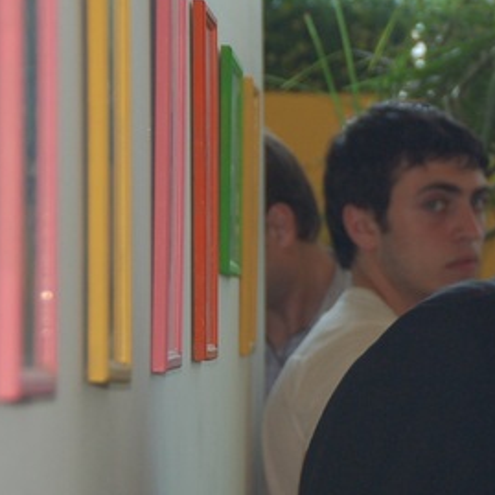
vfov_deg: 6.2
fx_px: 4599
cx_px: 681
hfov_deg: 6.1
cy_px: 350
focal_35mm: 284
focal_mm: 75
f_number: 5.3
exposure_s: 1/60
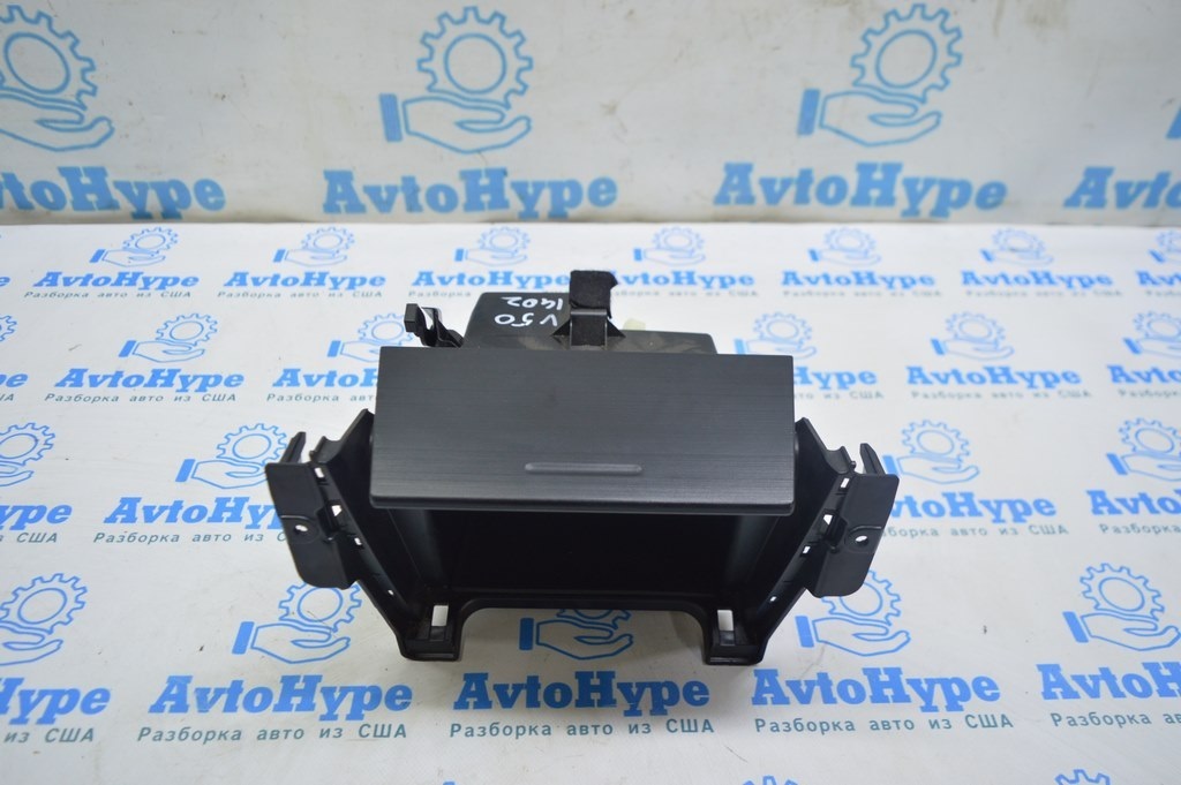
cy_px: 392
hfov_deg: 67.4
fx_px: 885
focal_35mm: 27
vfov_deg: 47.9
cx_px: 590
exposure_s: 1/40
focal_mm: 18
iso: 400
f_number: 3.5
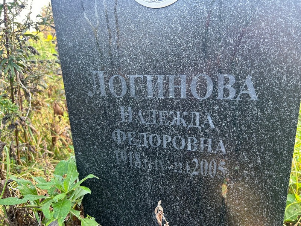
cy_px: 113
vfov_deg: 53.1
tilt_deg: -17.2
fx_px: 226
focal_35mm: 26
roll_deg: +3.2
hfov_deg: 67.3
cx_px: 150
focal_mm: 5.7
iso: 64
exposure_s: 1/121
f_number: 1.5
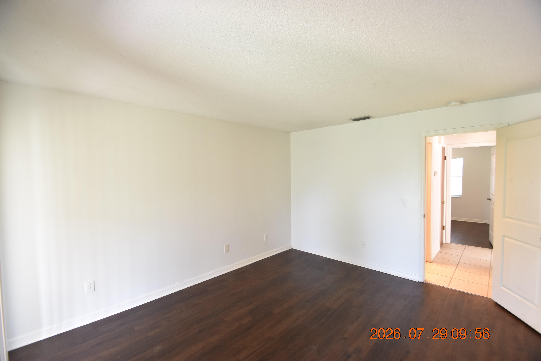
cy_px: 180
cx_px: 270
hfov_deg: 100.4
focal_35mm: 15
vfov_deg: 77.3
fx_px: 225
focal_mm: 10
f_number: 3.5
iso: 800
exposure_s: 1/30
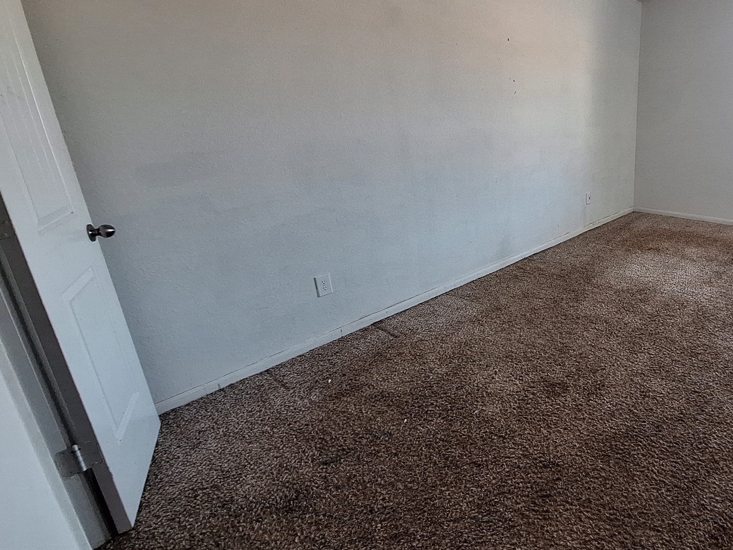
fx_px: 402
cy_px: 225
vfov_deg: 68.1
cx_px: 530
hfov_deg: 79.6
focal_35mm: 19
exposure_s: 1/50
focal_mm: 1.74
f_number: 2.2
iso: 100
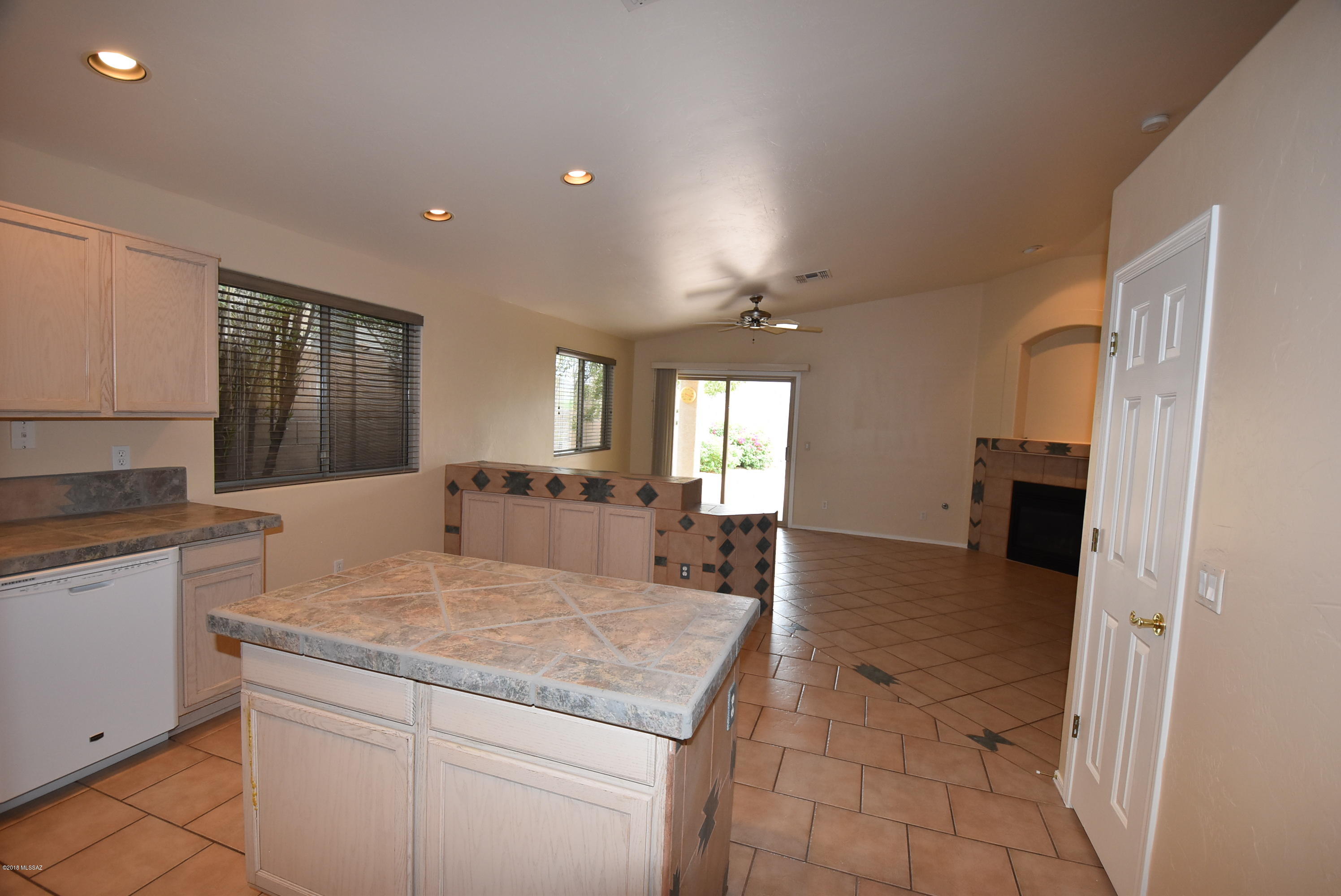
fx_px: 559
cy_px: 448
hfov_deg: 100.3
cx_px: 670
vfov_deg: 77.4
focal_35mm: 15
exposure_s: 1/80
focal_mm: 10
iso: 800
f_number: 4.5
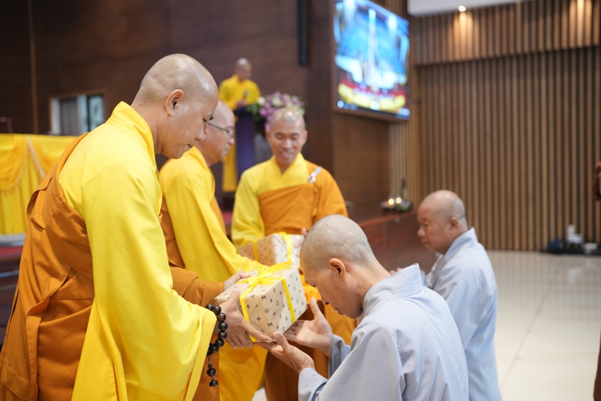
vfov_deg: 37.9
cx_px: 300
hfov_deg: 54.4
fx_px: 584
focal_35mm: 35
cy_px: 200
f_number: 2
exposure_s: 1/250
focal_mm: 35
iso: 1600
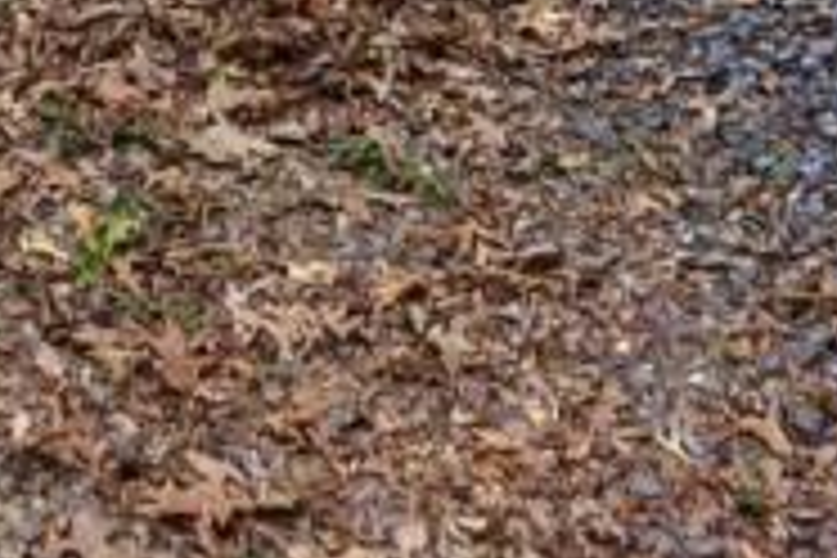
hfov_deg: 18.7
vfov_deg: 10.6
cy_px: -868
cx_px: 4
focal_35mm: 106
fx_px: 2469
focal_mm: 11
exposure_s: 1/125
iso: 200
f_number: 5.6
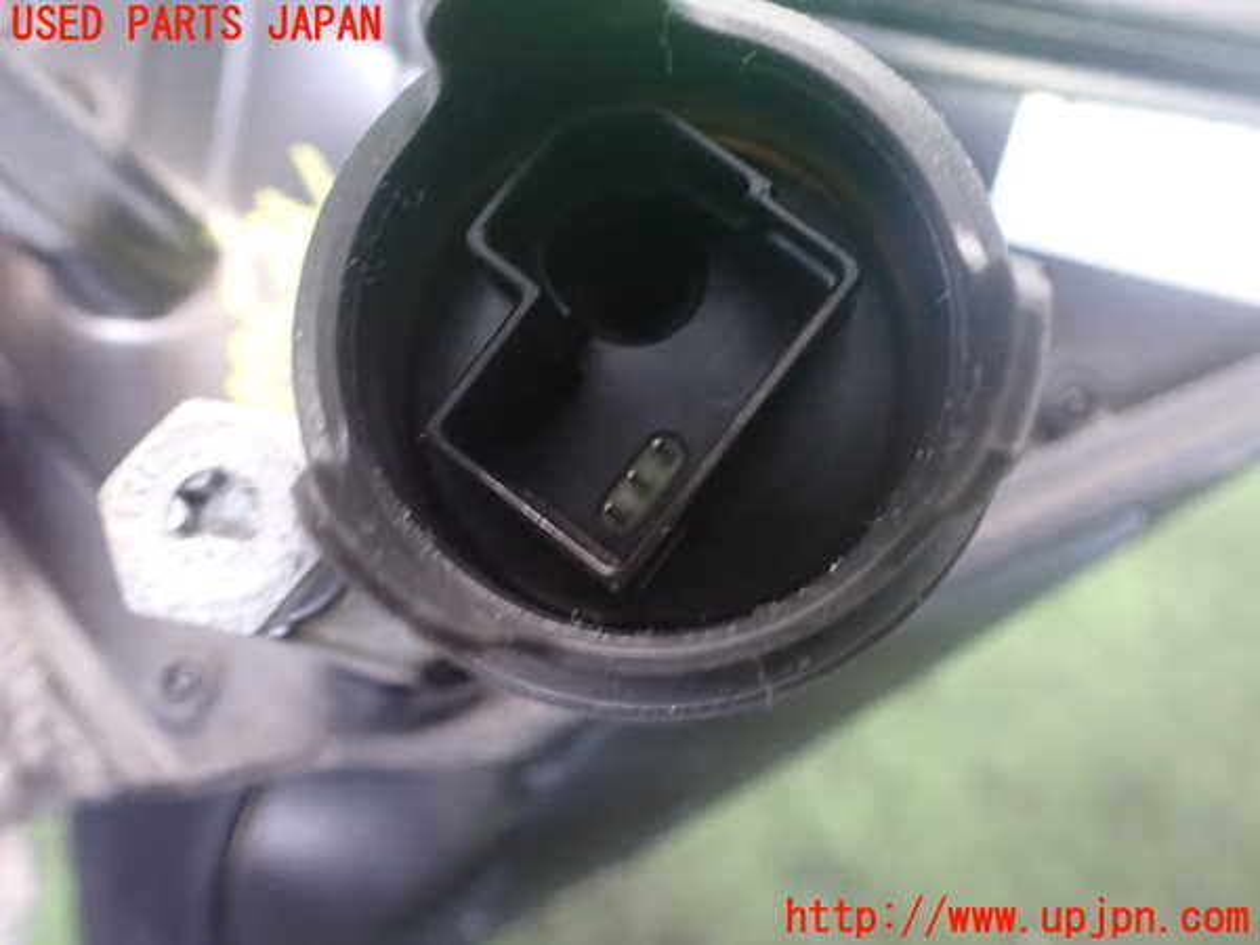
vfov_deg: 46.8
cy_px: 472
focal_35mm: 30
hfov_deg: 60.0
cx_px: 630
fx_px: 1092
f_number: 2.3
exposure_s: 1/30
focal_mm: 5.4
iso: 1250
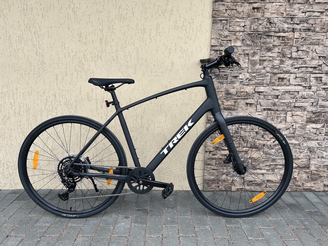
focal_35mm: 26
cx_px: 164
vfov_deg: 53.1
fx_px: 246
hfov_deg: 67.3
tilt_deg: -11.3
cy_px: 123
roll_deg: -1.2
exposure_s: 1/808
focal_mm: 5.7
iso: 50
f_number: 1.5
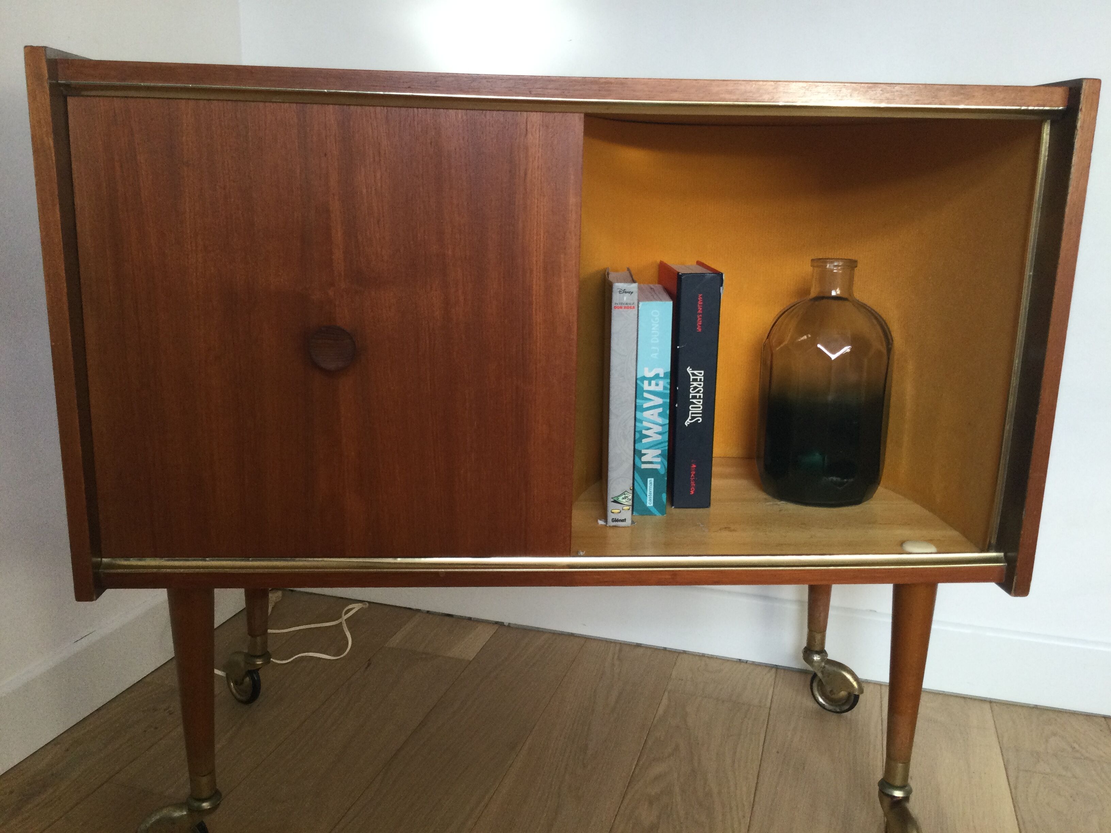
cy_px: 416
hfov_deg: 58.4
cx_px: 556
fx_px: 995
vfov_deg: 45.4
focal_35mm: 31
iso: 40
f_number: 2.4
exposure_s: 1/33
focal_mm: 3.3
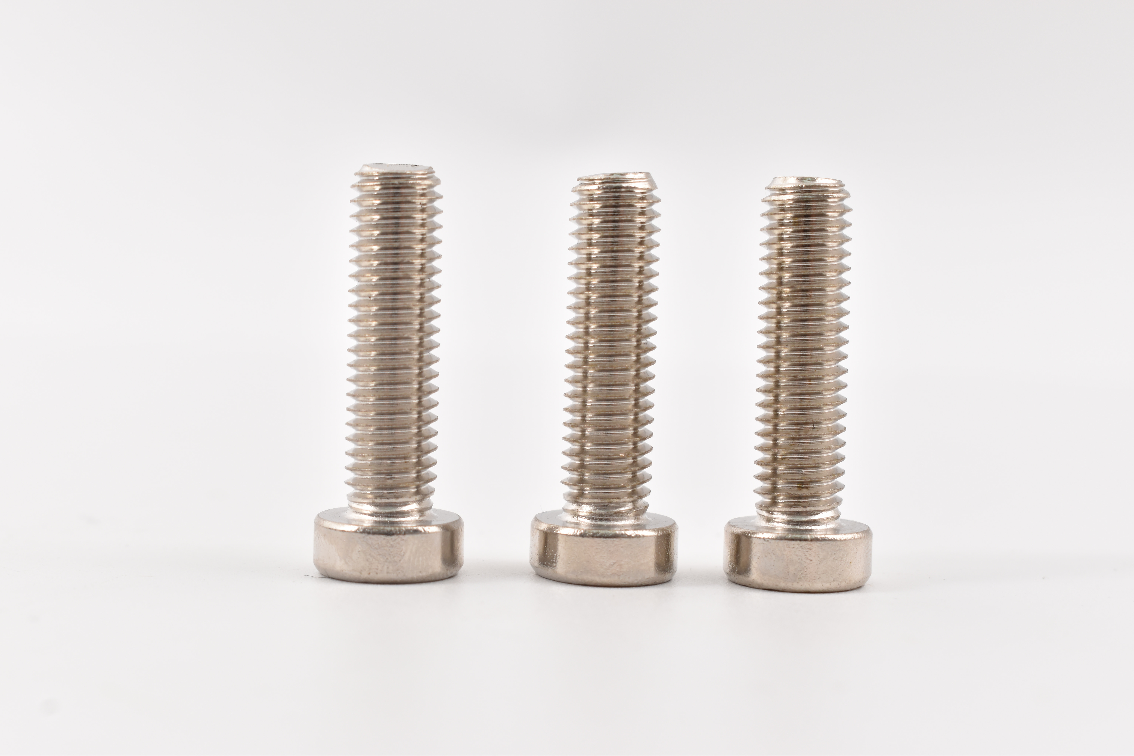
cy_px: 378
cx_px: 567
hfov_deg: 29.2
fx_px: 2173
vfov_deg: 19.7
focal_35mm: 69
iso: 220
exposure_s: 1/80
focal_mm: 46
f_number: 9
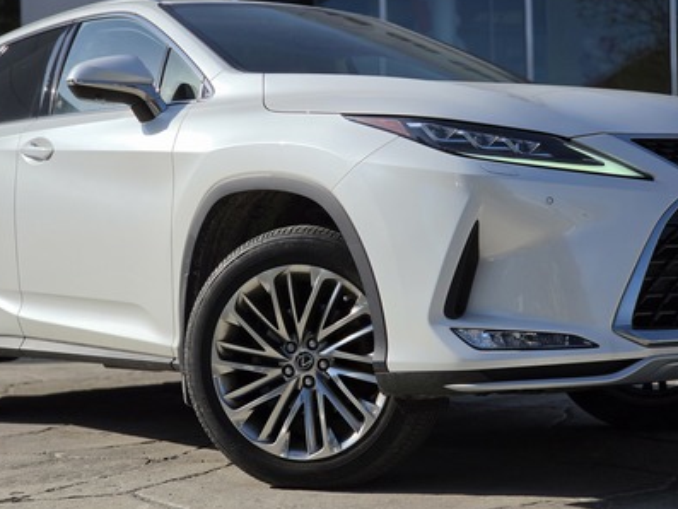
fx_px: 1430
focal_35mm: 73
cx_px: 333
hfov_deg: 26.7
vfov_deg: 20.2
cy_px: 243
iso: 25
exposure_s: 1/2404
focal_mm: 7
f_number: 2.4
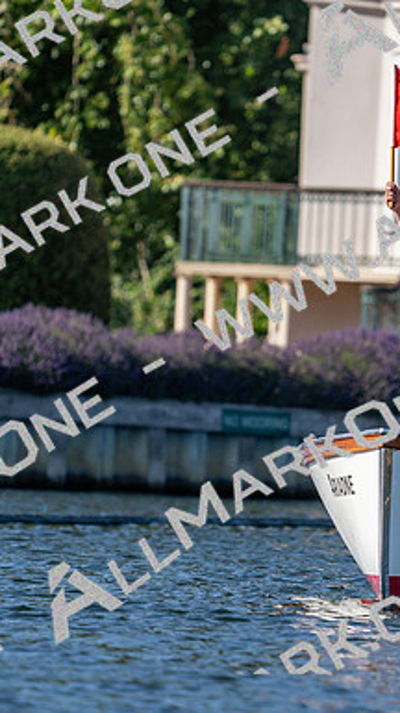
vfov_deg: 3.6
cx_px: 424
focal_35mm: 599
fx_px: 11317
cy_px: 356
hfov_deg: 2.0
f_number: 6.3
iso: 250
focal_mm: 379
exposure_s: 1/1600
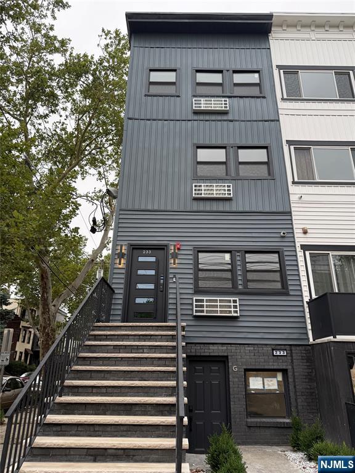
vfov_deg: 71.6
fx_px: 328
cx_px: 178
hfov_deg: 56.8
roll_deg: -1.5
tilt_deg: +22.6
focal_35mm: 24
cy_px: 236
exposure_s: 1/532
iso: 100
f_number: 1.78
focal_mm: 6.76
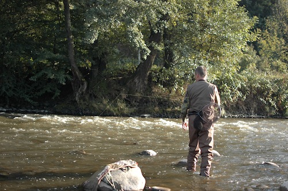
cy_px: 96
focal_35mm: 52
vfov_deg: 25.7
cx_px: 144
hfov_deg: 37.9
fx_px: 419
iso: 400
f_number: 2
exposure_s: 1/640
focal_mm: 35
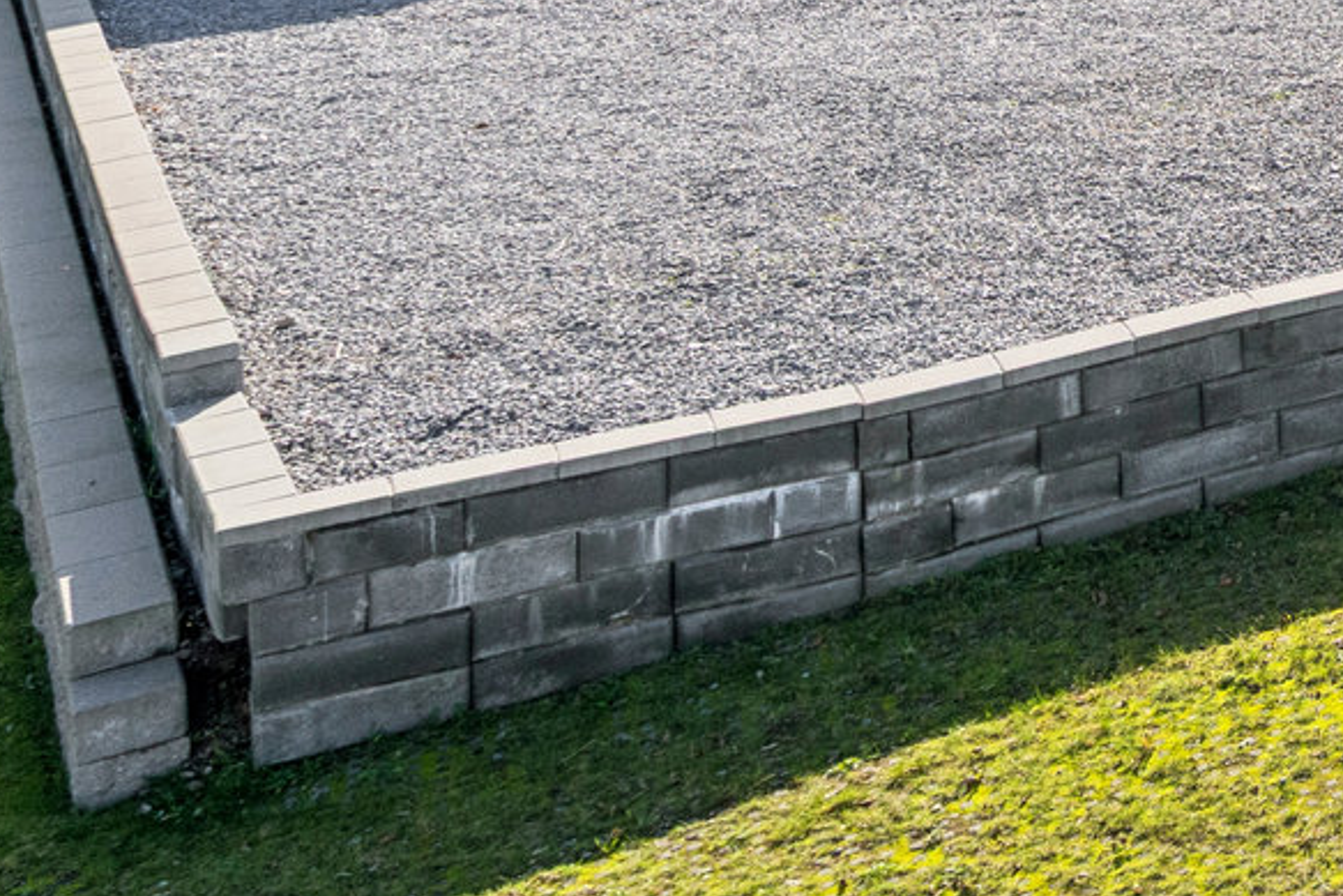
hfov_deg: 21.4
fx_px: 2612
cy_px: -553
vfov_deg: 17.1
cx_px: 2281
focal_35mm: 70
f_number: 7.1
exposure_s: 1/1250
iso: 800
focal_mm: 20
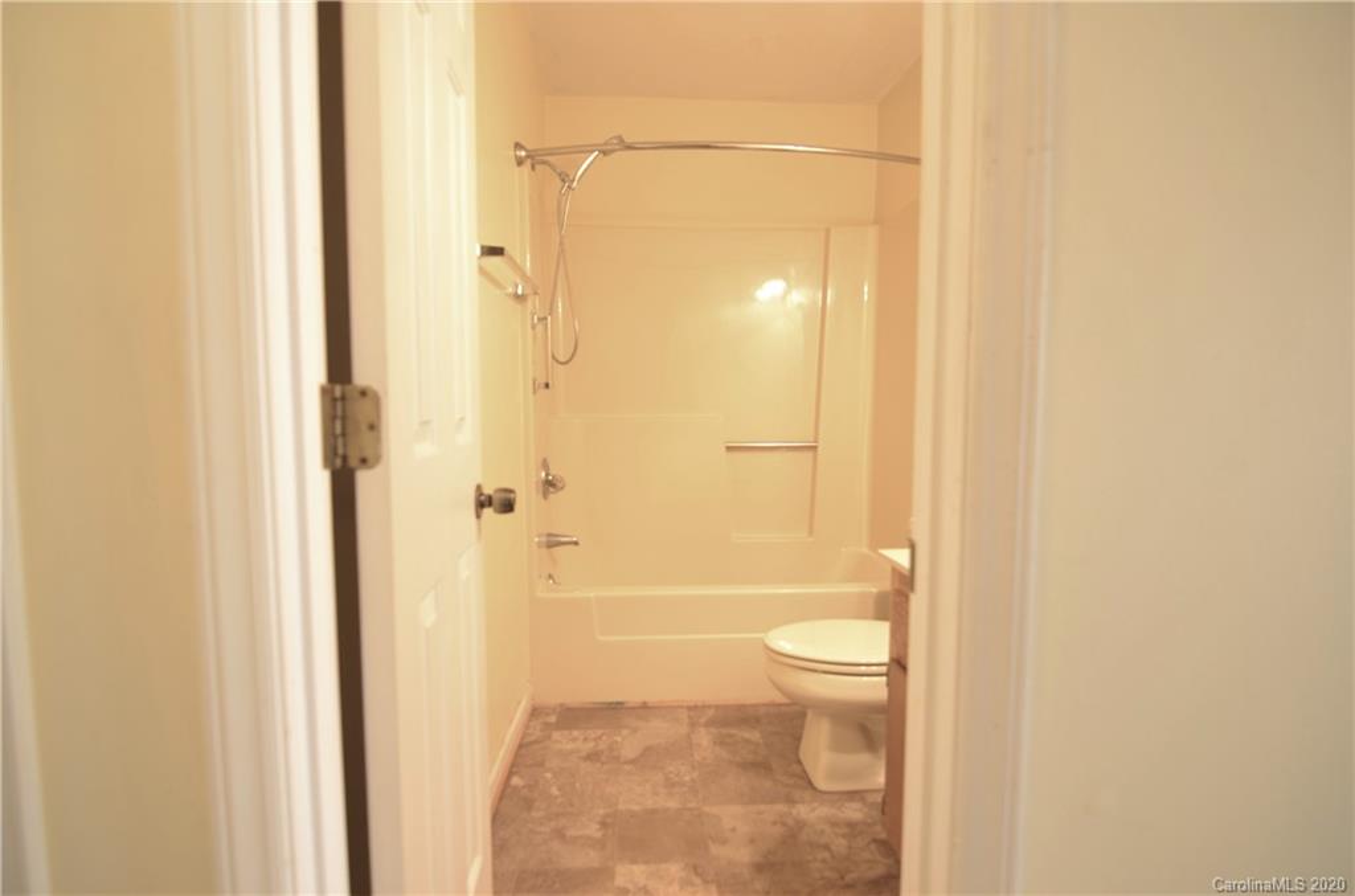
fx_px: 676
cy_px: 448
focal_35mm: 18
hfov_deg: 90.2
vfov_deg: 67.1
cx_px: 678
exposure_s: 1/8
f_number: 3.2
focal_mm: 12
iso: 200
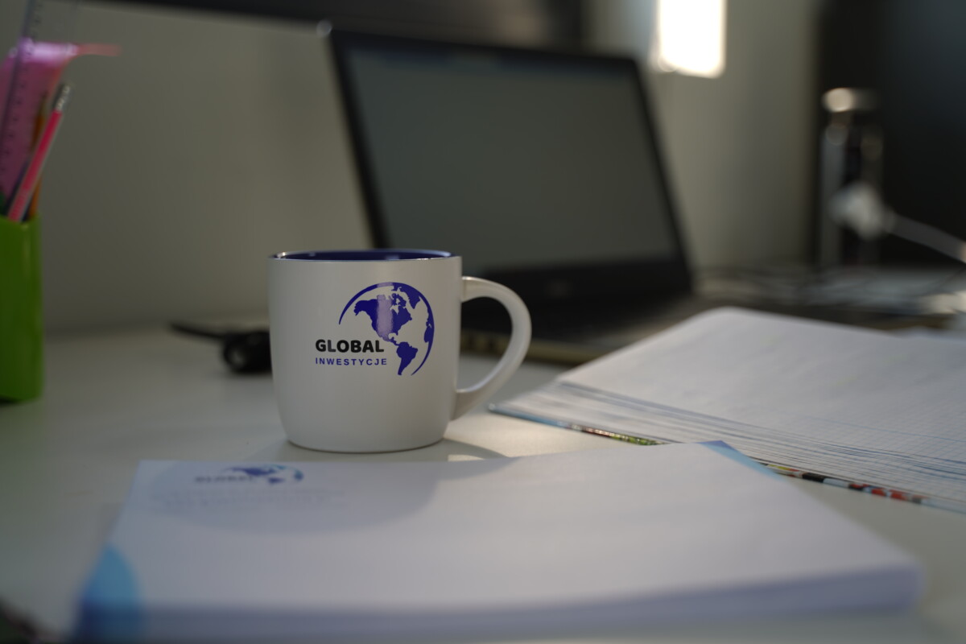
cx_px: 483
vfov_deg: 29.2
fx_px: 1234
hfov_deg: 42.7
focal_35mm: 46
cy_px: 322
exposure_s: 1/30
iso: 50
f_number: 2.8
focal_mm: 46
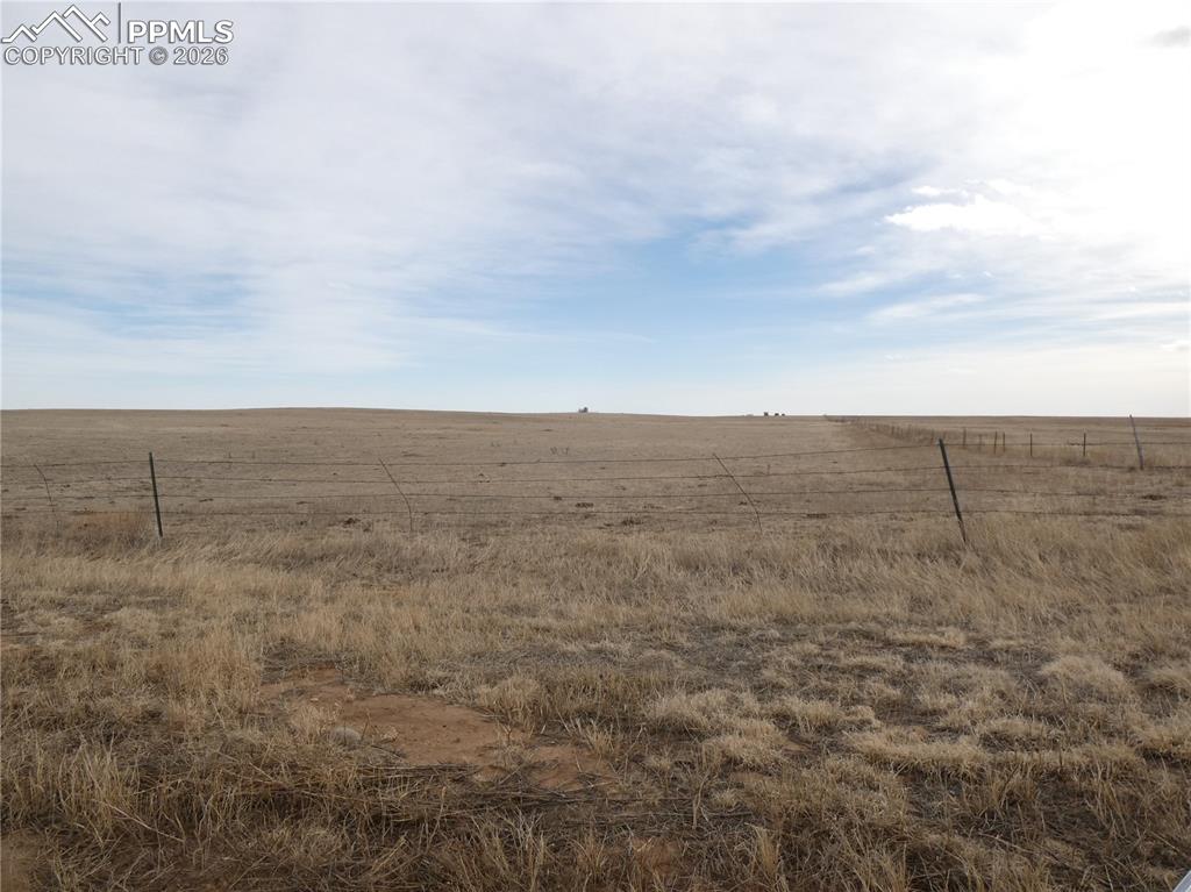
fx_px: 825
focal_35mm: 24
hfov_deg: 71.6
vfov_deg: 56.8
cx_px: 596
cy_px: 446
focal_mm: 4.3
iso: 80
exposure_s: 1/1000
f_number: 3.5
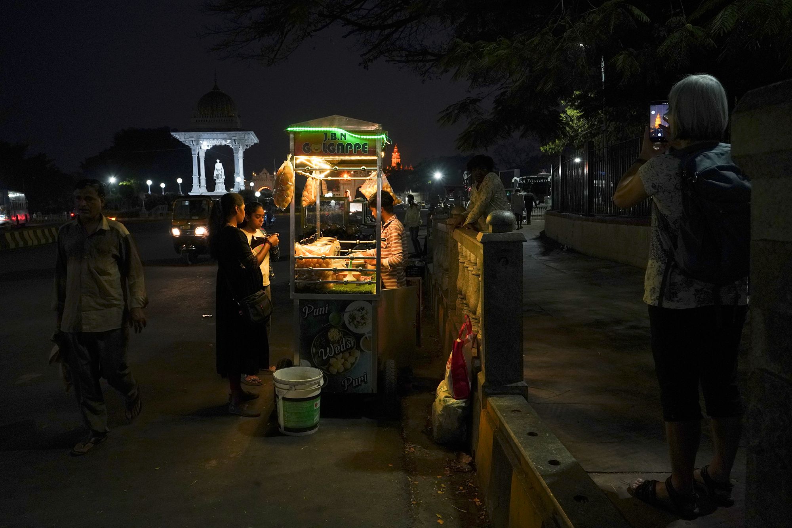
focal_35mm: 24
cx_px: 396
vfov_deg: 53.1
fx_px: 528
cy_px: 264
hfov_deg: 73.7
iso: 3200
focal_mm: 24
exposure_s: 1/80
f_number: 5.6
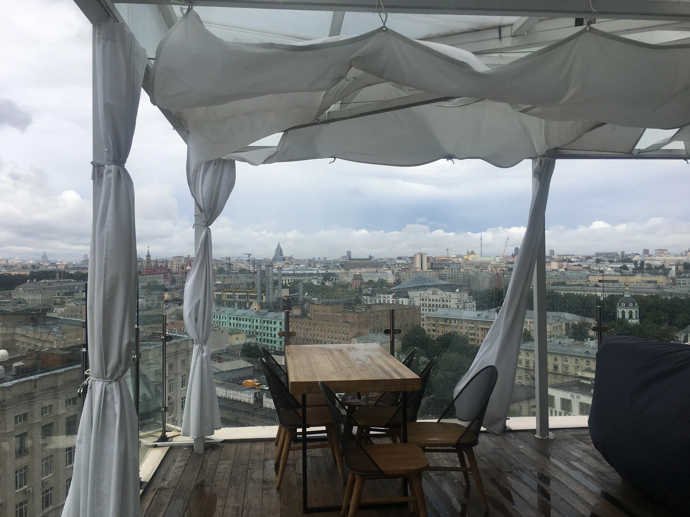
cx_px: 345
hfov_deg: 61.7
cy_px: 258
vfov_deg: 48.2
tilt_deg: +0.2
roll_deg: +1.1
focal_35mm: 29
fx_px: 578
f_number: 2.2
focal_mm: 4.15
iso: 25
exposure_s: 1/2481
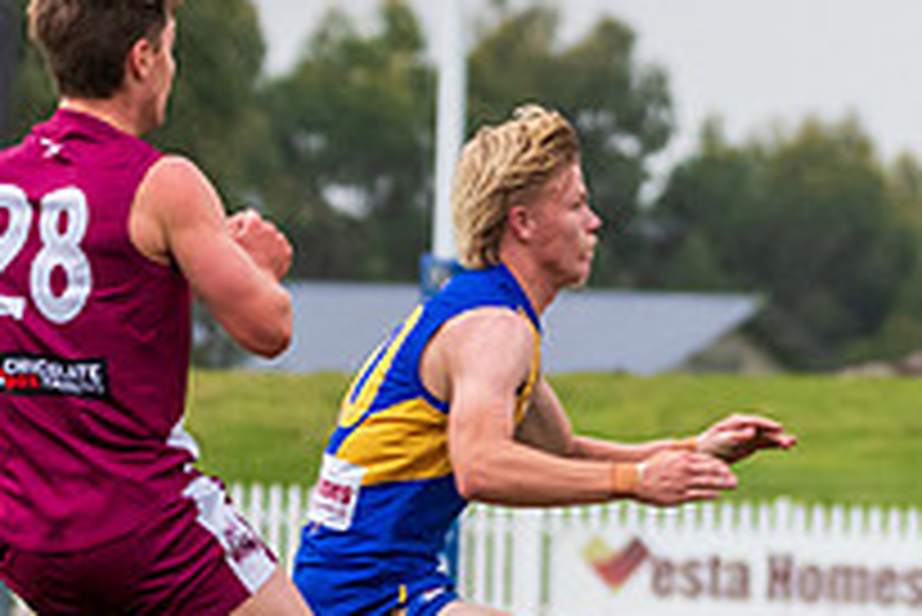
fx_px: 21400
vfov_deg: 1.6
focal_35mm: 835
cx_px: 1706
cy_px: 721
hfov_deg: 2.5
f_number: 6.3
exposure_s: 1/1250
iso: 1000
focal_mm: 220
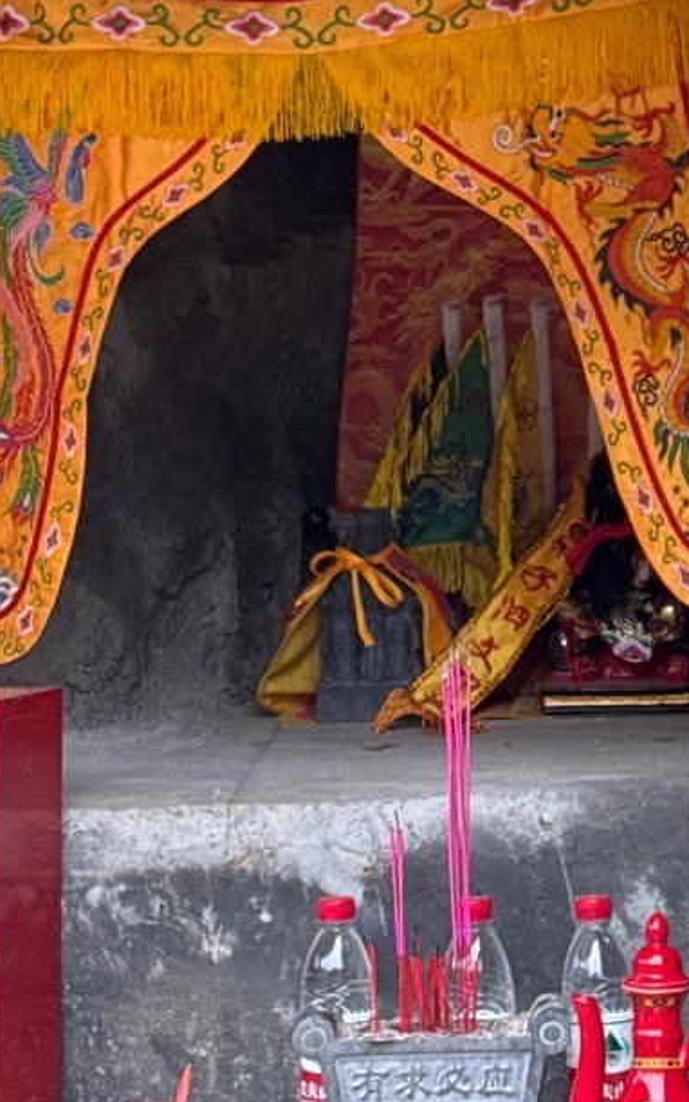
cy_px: -34
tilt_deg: +3.4
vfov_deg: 16.3
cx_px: 629
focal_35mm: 125
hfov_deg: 10.4
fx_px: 3755
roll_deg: +1.5
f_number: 1.78
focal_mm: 6.76
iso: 100
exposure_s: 1/75
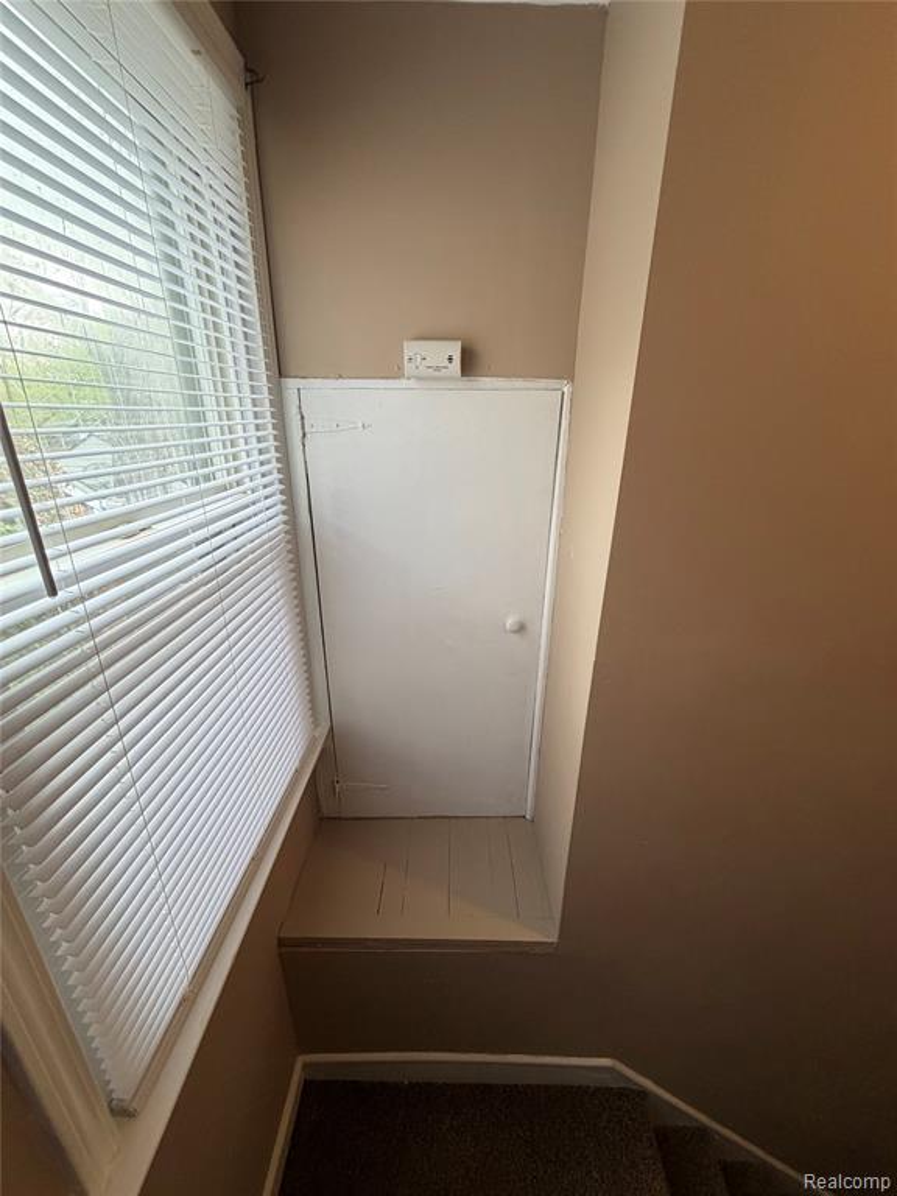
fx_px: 484
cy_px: 598
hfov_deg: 85.7
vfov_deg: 102.1
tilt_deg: -20.5
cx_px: 448
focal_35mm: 14
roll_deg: -1.2
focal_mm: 2.22
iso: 200
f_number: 2.2
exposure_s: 1/120
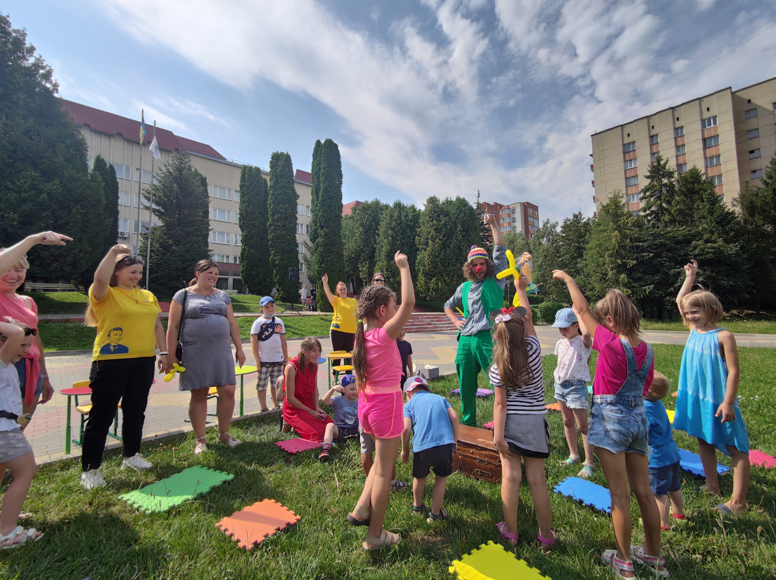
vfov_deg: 78.0
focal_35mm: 16
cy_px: 290
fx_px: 358
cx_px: 388
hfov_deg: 94.5
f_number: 2.2
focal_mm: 2.35
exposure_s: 1/1359
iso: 100
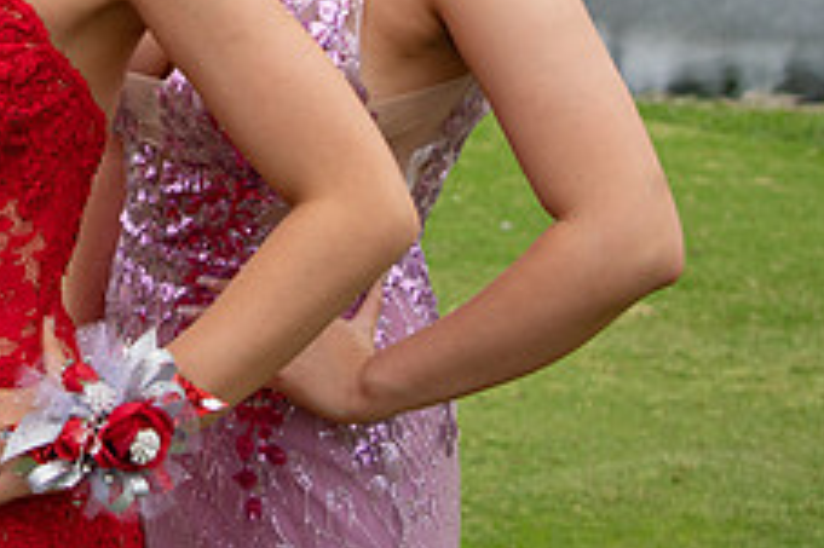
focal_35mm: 98
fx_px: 2241
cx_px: 14
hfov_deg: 20.2
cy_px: -103
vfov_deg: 13.6
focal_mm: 24
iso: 250
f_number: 2.8
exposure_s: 1/640
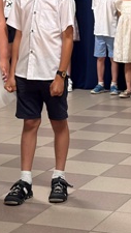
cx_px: 68
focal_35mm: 130
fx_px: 801
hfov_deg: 9.4
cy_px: -3
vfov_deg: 16.1
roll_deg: -0.7
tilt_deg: -0.6
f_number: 1.78
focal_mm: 6.76
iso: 200
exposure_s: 1/33
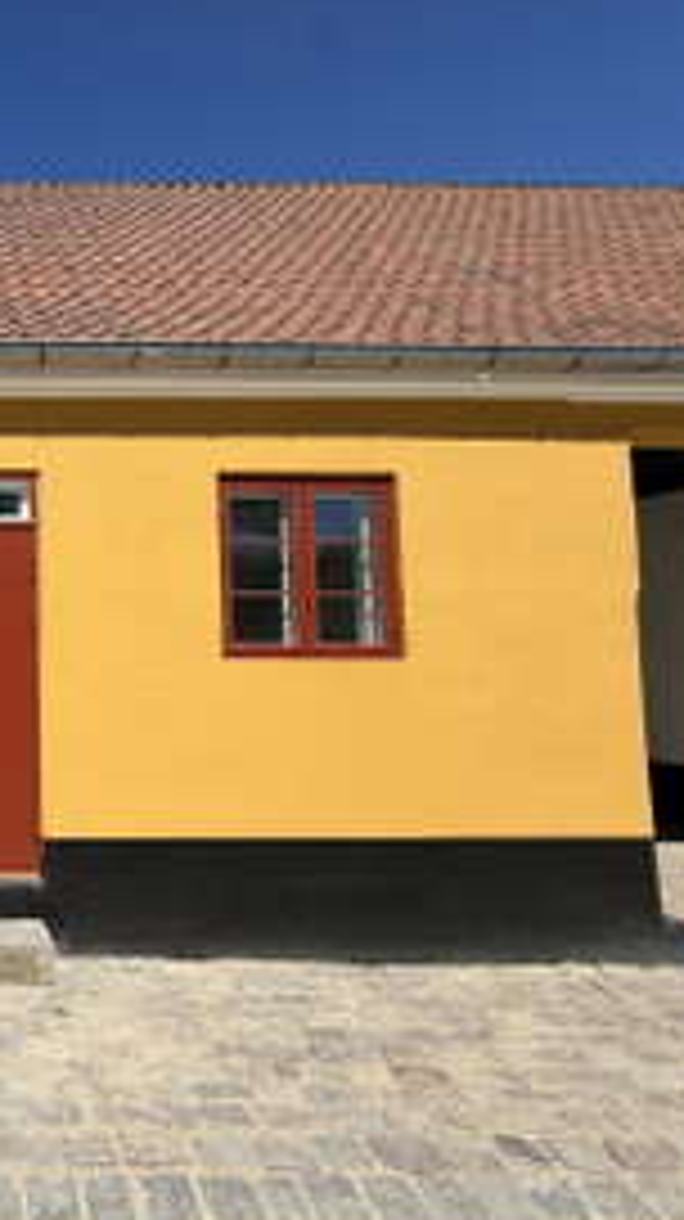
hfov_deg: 42.1
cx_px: -70
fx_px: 679
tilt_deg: +3.3
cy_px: 608
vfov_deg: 83.9
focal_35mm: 21
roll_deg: +0.2
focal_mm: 2.22
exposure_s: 1/3125
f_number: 2.2
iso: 50
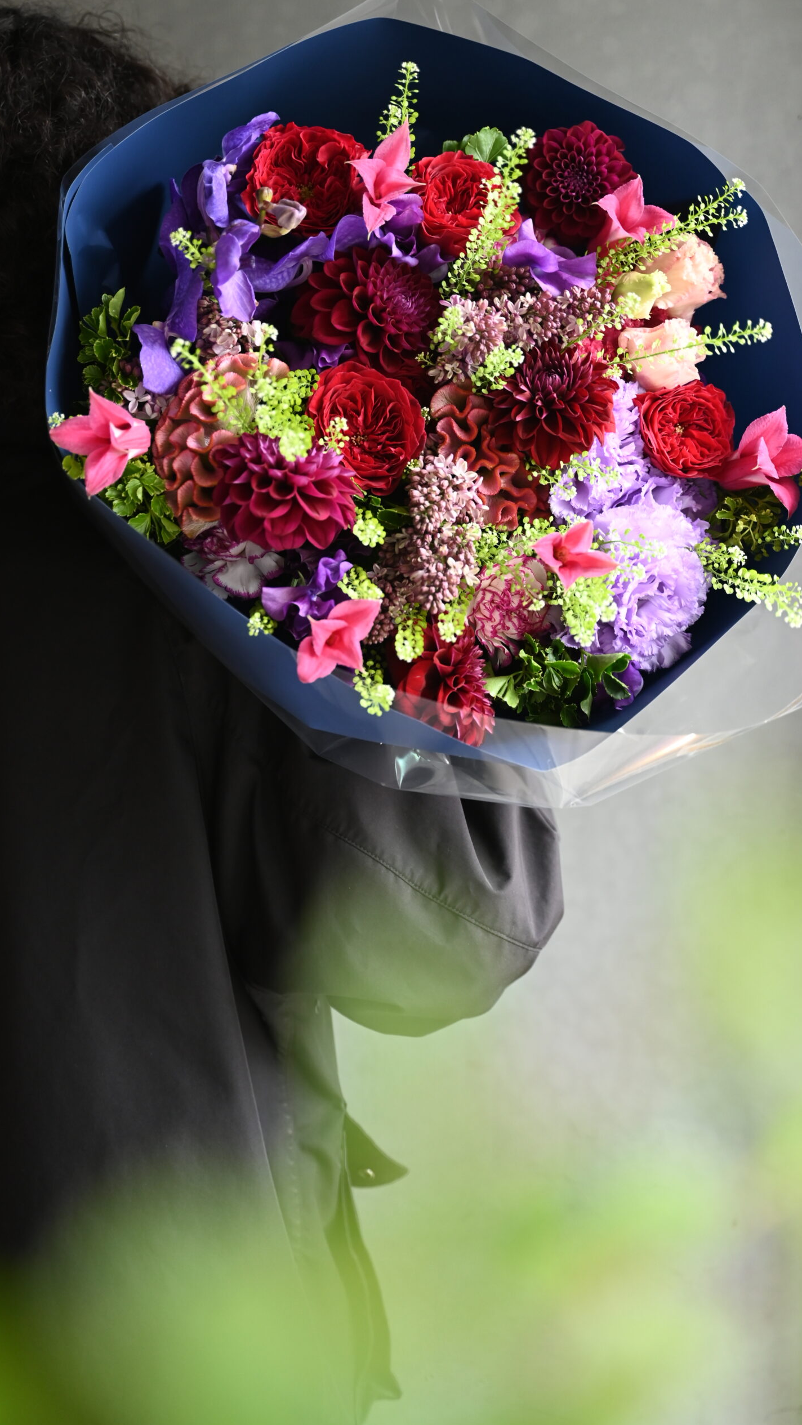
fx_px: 2003
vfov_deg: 39.2
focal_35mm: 53
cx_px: 325
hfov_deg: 22.6
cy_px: 711
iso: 900
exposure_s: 1/50
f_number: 2.8
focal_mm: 50
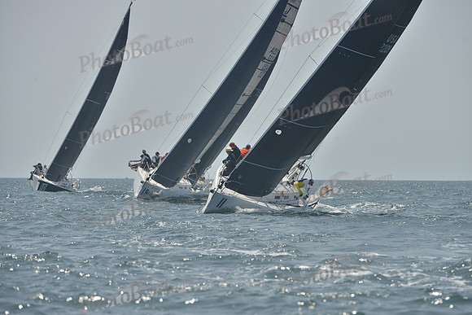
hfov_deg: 9.4
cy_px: 158
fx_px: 2885
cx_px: 236
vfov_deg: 6.2
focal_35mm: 220
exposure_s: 1/1250
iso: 280
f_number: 8
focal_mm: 220
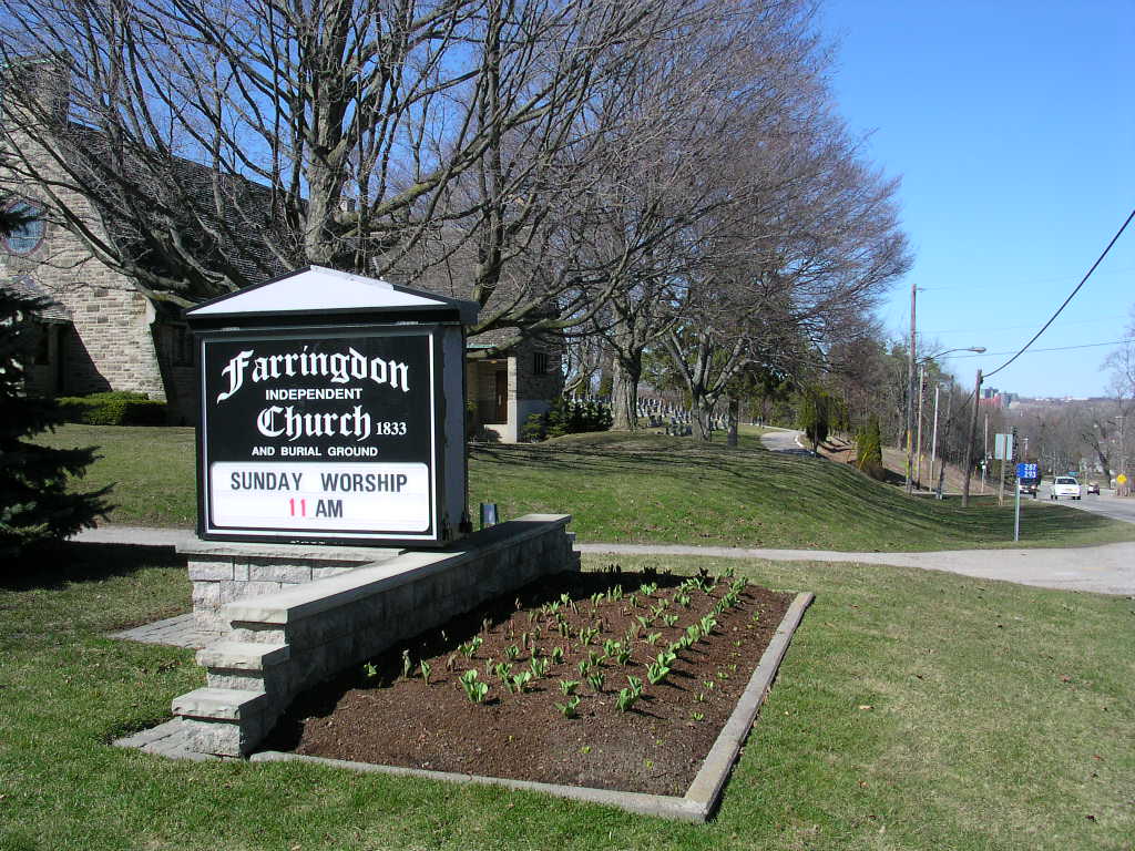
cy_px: 426
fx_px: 1213
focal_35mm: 37
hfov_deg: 50.1
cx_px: 568
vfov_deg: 38.7
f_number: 4.5
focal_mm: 5.6
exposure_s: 1/401
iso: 100
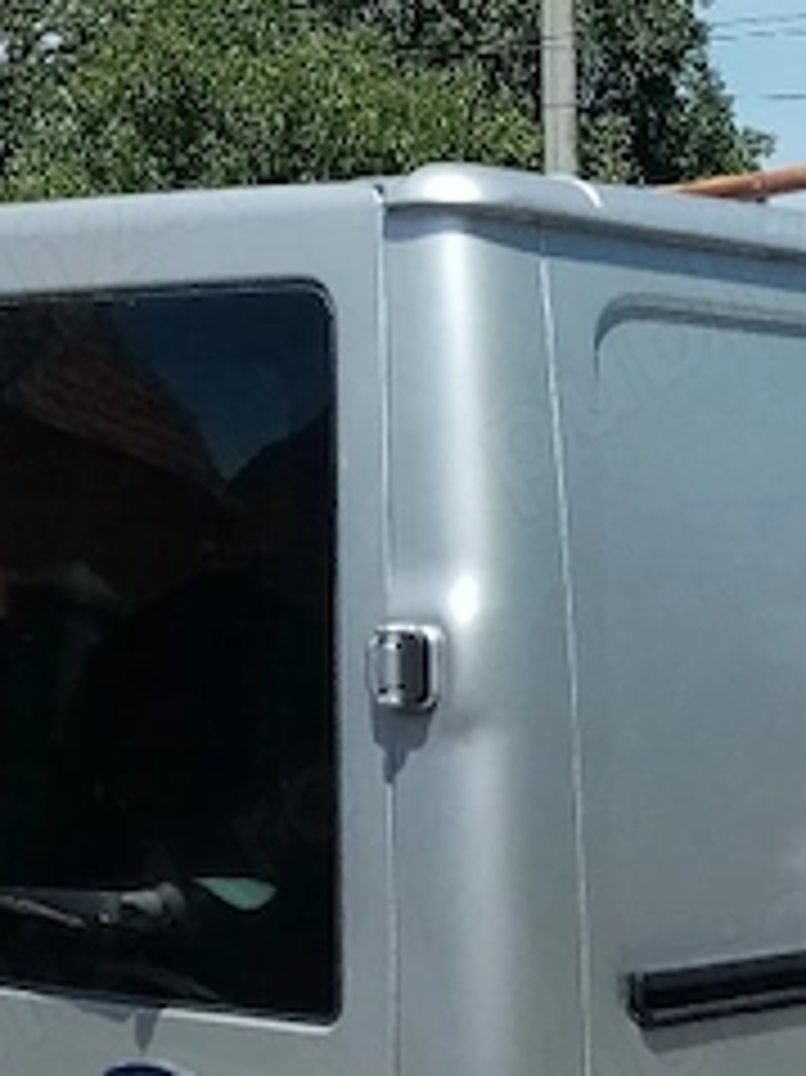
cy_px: 1081
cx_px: 946
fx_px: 2703
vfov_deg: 21.7
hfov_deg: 16.3
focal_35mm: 87
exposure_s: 1/2000
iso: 105
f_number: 1.8
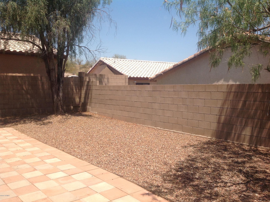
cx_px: 135
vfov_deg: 40.6
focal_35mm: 35
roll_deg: +0.0
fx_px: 273
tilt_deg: -3.8
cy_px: 101
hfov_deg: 52.7
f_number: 2.4
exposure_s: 1/2016
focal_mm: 4.28
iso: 50
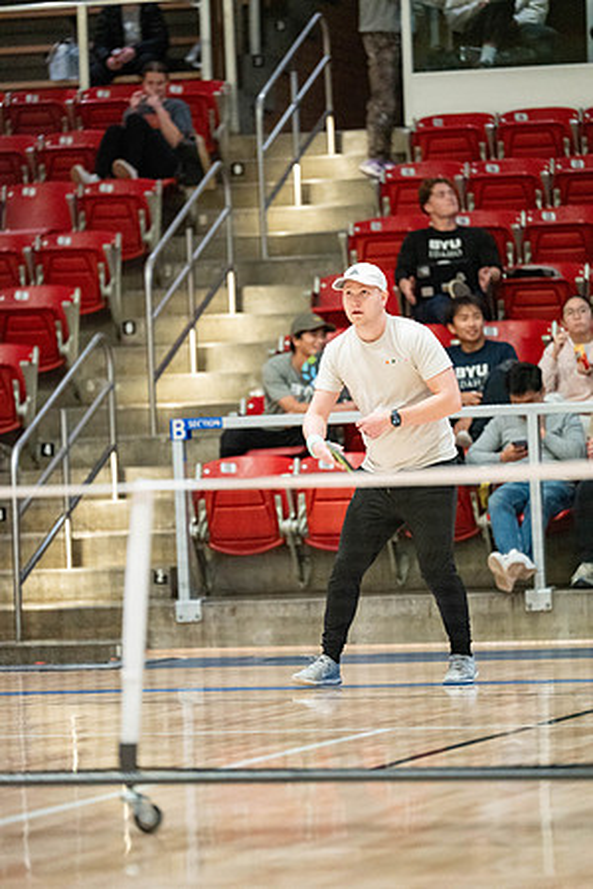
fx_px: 4941
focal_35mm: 200
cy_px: 444
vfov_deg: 10.3
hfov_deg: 6.9
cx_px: 296
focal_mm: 200
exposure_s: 1/500
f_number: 2.8
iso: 5000
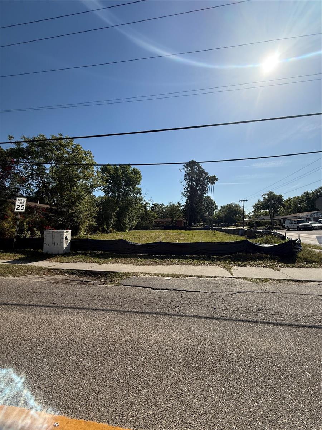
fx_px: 174
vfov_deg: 102.1
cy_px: 215
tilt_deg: +5.0
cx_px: 161
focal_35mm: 14
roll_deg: +1.1
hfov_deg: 85.7
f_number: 2.2
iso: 50
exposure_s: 1/2841
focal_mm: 2.22
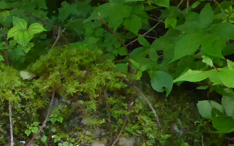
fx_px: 1090
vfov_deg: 7.6
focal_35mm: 171
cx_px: -265
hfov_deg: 10.9
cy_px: 194
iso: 640
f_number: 3.3
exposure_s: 1/125
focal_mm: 4.3
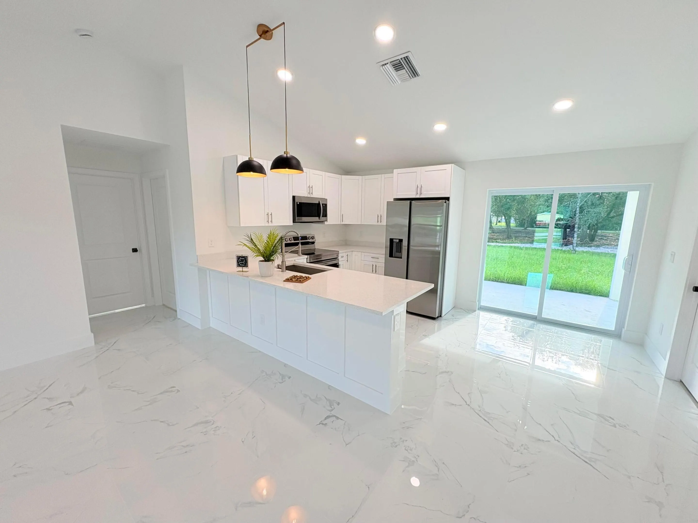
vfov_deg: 85.7
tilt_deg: -8.5
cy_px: 262
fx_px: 282
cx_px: 349
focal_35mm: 14
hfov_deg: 102.1
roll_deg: -0.7
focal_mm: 2.22
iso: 80
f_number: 2.2
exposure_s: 1/122
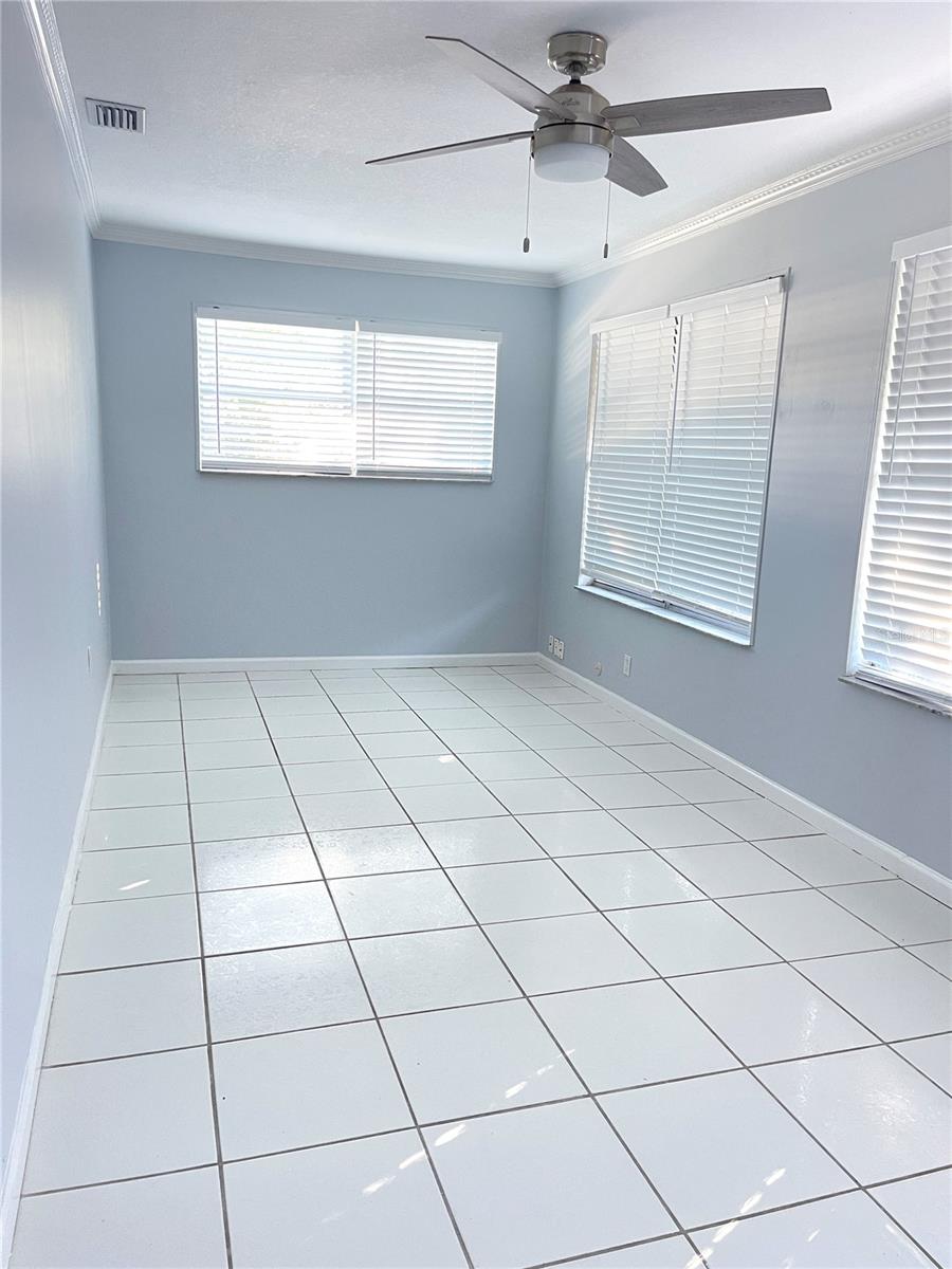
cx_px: 476
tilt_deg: -11.4
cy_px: 634
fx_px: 953
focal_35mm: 26
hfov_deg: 53.1
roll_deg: -2.1
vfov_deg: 67.3
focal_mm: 5.1
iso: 200
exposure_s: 1/60
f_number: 1.6
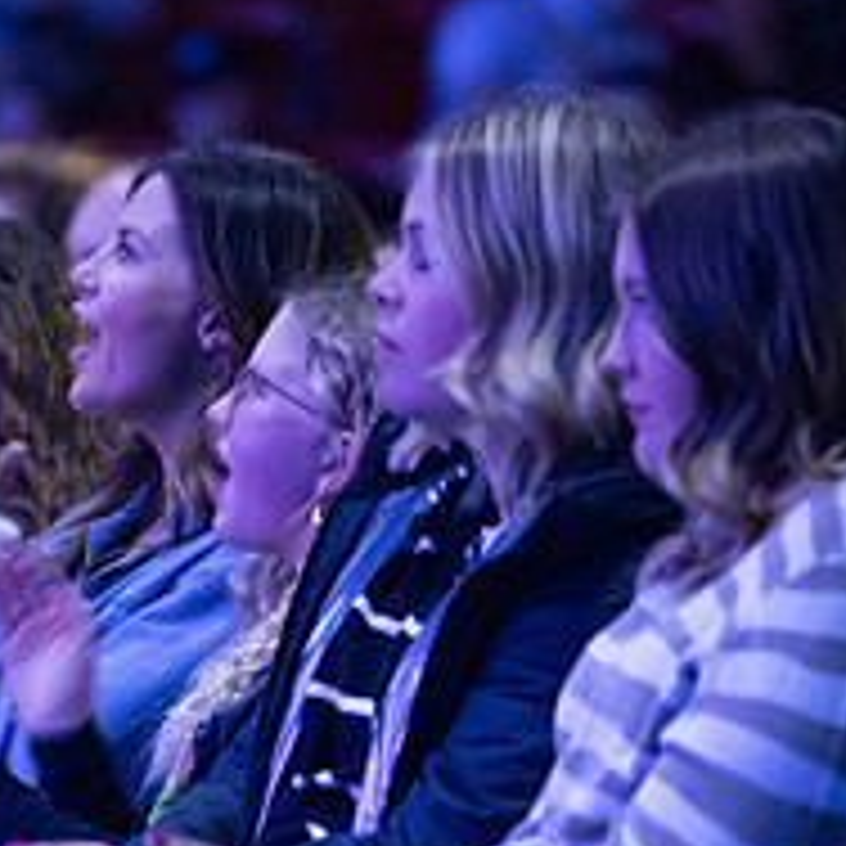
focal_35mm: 471
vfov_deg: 3.7
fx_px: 13023
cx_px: 171
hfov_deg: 3.7
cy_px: 740
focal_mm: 180
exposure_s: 1/20
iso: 6400
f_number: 2.8
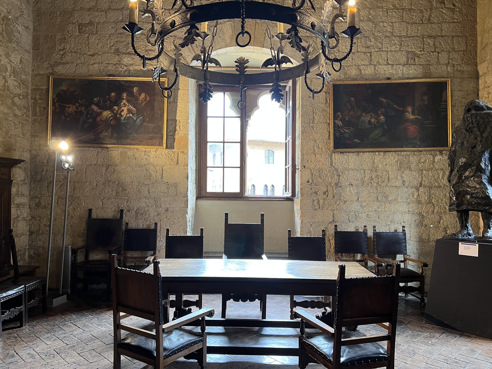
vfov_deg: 53.1
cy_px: 184
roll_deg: -0.2
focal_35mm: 26
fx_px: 370
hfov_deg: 67.3
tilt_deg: +1.7
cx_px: 246
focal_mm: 5.7
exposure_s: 1/50
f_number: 1.5
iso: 100
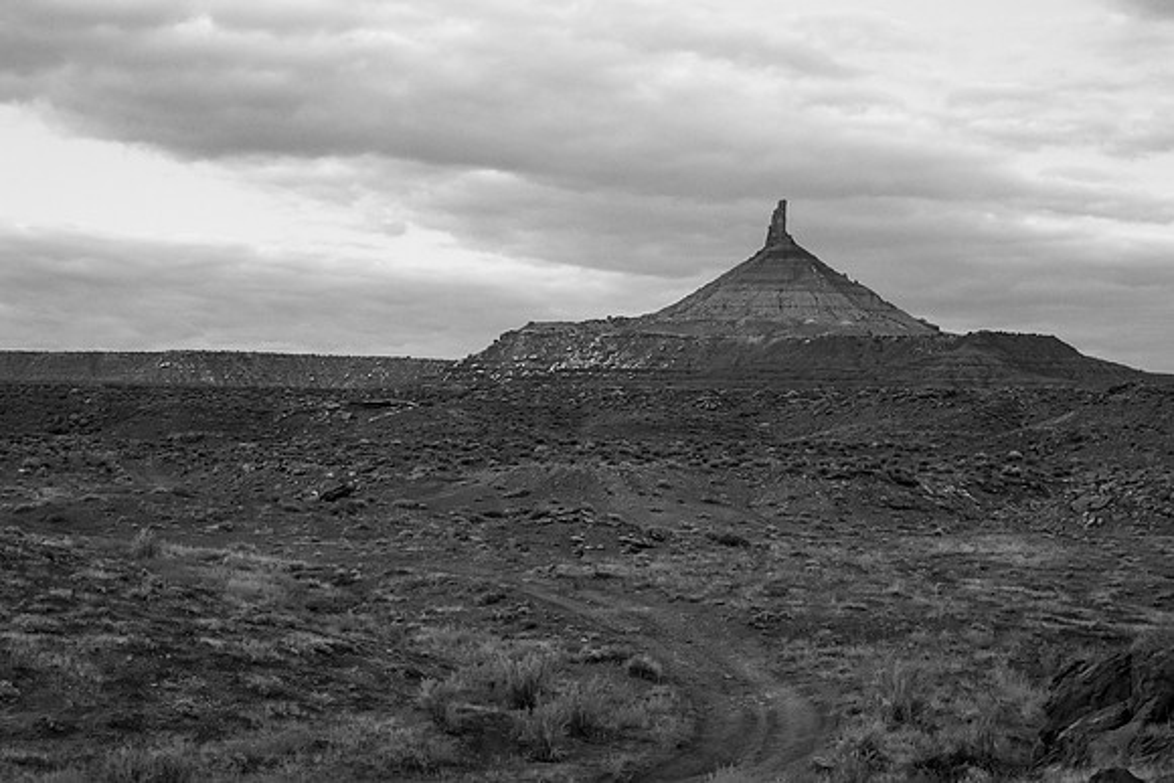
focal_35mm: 70
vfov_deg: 19.5
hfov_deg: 28.8
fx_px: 2283
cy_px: 392
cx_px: 587
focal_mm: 70
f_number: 4.5
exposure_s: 1/25
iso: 6400
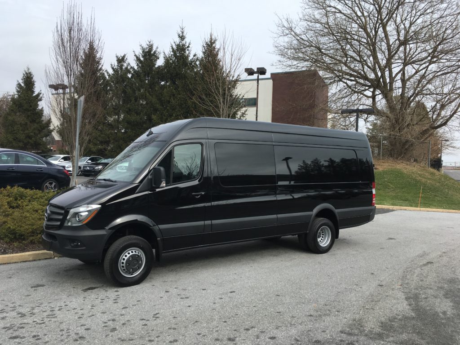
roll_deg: -1.0
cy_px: 172
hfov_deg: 61.7
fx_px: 385
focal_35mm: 29
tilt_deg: +1.2
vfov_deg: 48.2
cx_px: 230
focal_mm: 4.15
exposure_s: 1/916
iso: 25
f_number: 2.2
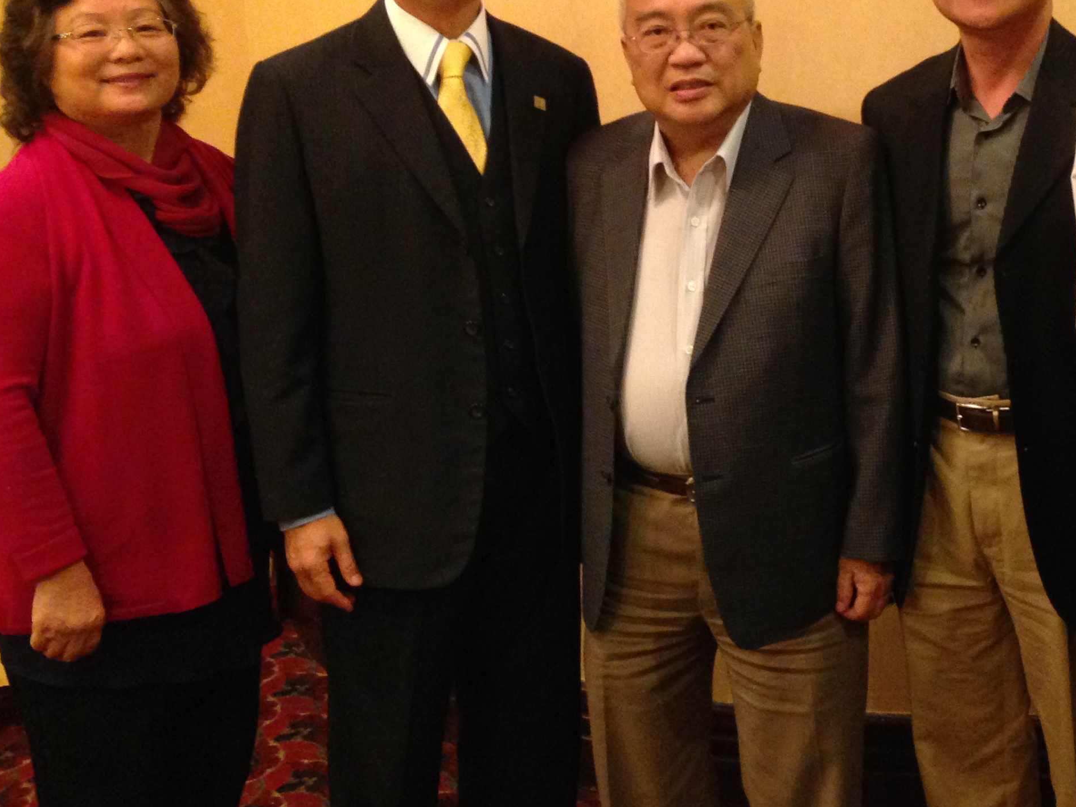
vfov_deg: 25.3
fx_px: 1772
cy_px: 184
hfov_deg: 32.8
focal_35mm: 57
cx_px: 869
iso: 400
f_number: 2.4
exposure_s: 1/20
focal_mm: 4.12
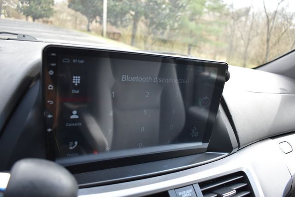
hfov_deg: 67.4
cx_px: 148
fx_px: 221
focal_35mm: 27
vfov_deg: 48.0
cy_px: 98
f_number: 4.5
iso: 400
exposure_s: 1/250
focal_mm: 18
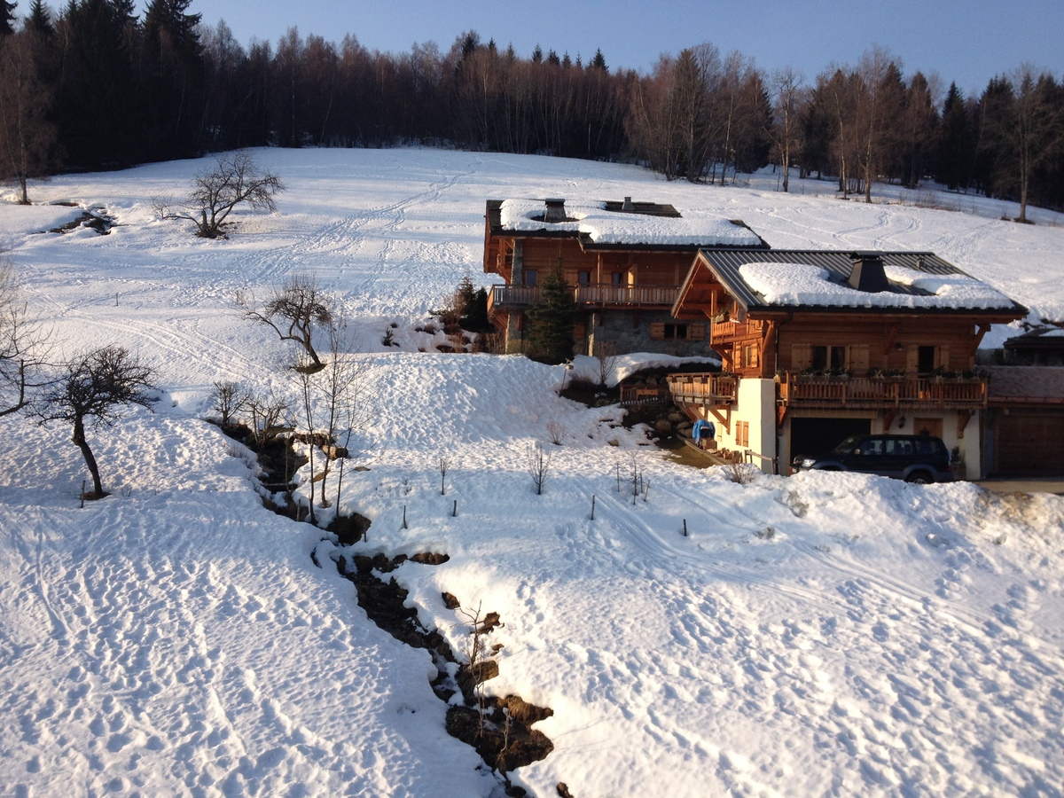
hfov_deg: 52.6
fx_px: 1076
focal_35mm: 35
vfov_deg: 40.7
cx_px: 532
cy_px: 399
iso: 64
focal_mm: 4.28
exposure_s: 1/1346
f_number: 2.4
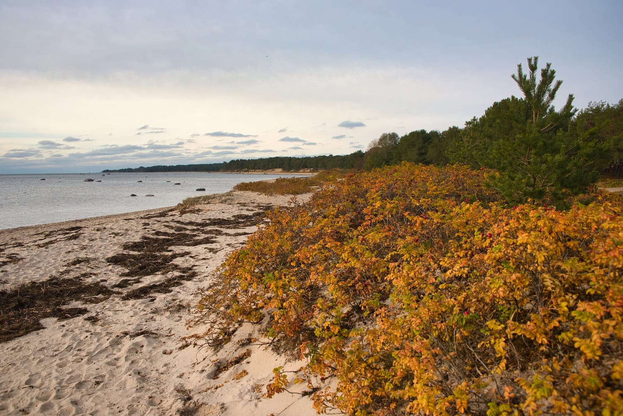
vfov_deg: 46.4
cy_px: 208
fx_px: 485
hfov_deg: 65.5
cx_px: 312
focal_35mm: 28
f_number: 9
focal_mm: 28
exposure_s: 1/320
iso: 320
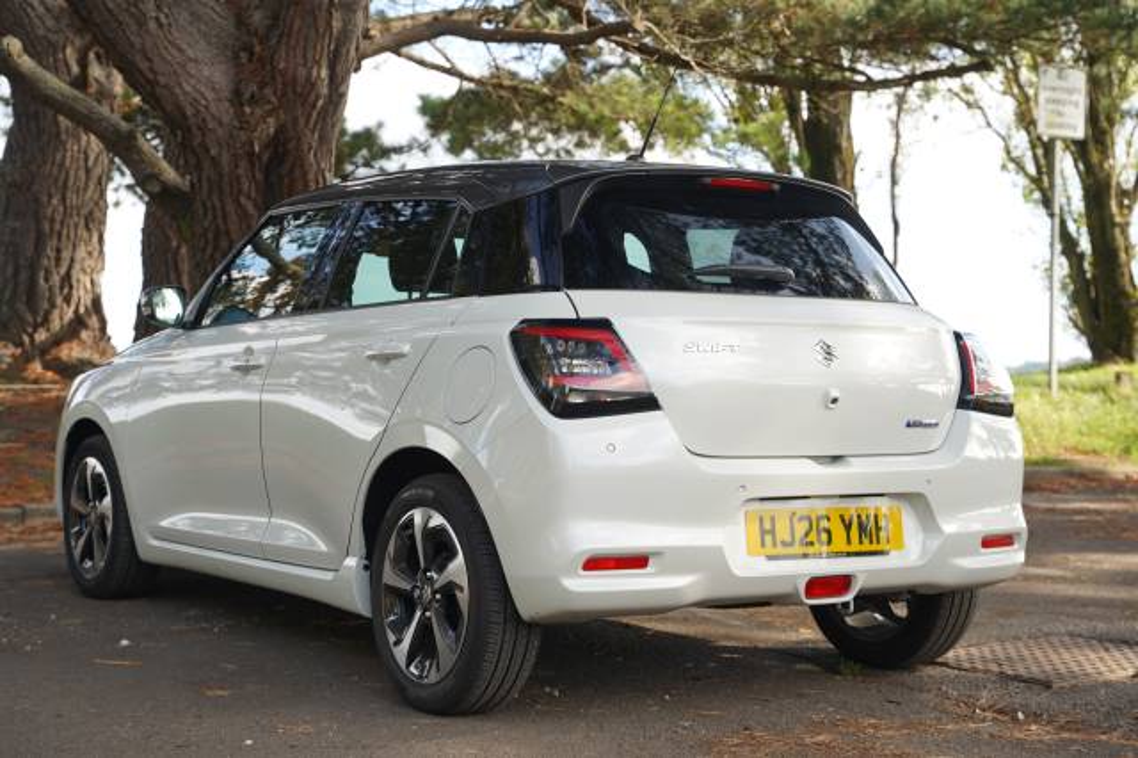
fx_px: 1728
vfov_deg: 24.7
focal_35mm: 55
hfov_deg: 36.4
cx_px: 569
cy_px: 379
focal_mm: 54.7
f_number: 4.5
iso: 100
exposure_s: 1/80
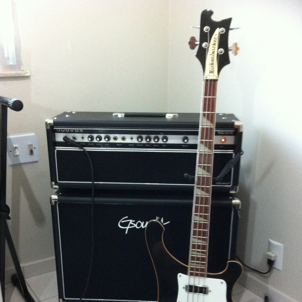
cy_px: 203
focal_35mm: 42
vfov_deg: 39.5
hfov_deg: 40.0
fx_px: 415
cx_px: 152
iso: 500
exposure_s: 1/15
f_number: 2.8
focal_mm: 3.85
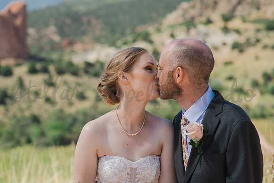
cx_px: 137
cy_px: 92
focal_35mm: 85
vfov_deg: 16.1
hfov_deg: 23.9
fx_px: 647
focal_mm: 85
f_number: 3.5
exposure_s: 1/500
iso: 100
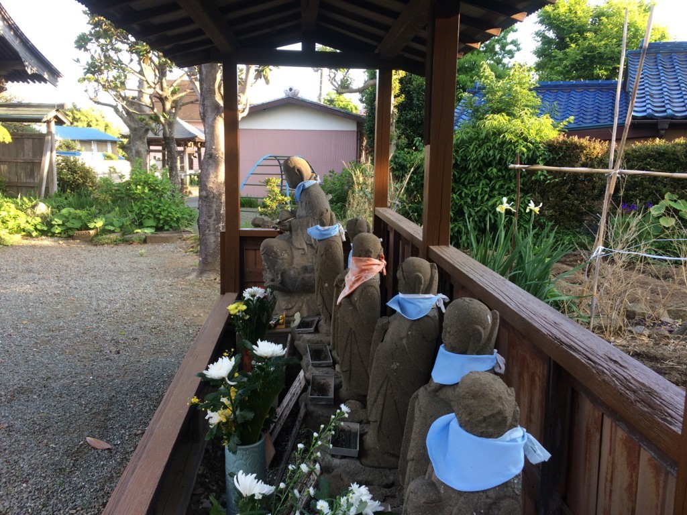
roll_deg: -2.3
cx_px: 344
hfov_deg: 61.7
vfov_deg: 48.2
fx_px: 576
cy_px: 258
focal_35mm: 29
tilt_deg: -15.9
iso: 40
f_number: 2.2
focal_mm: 4.15
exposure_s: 1/120
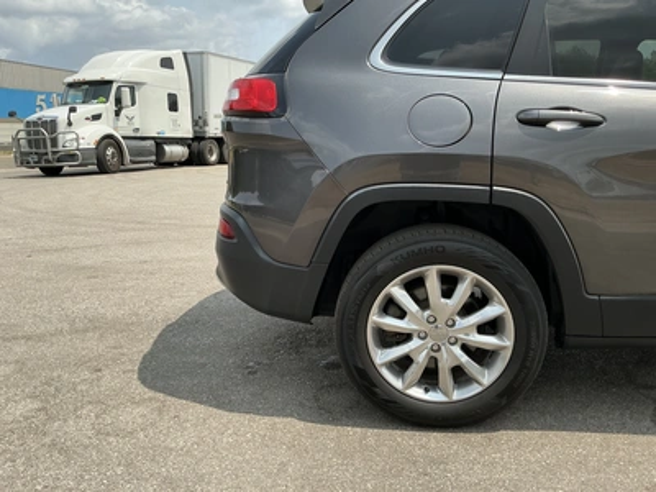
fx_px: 531
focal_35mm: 28
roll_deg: -0.6
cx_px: 328
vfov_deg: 49.7
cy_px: 246
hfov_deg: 63.4
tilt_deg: -8.5
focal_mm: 3
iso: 25
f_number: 1.8
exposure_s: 1/1195
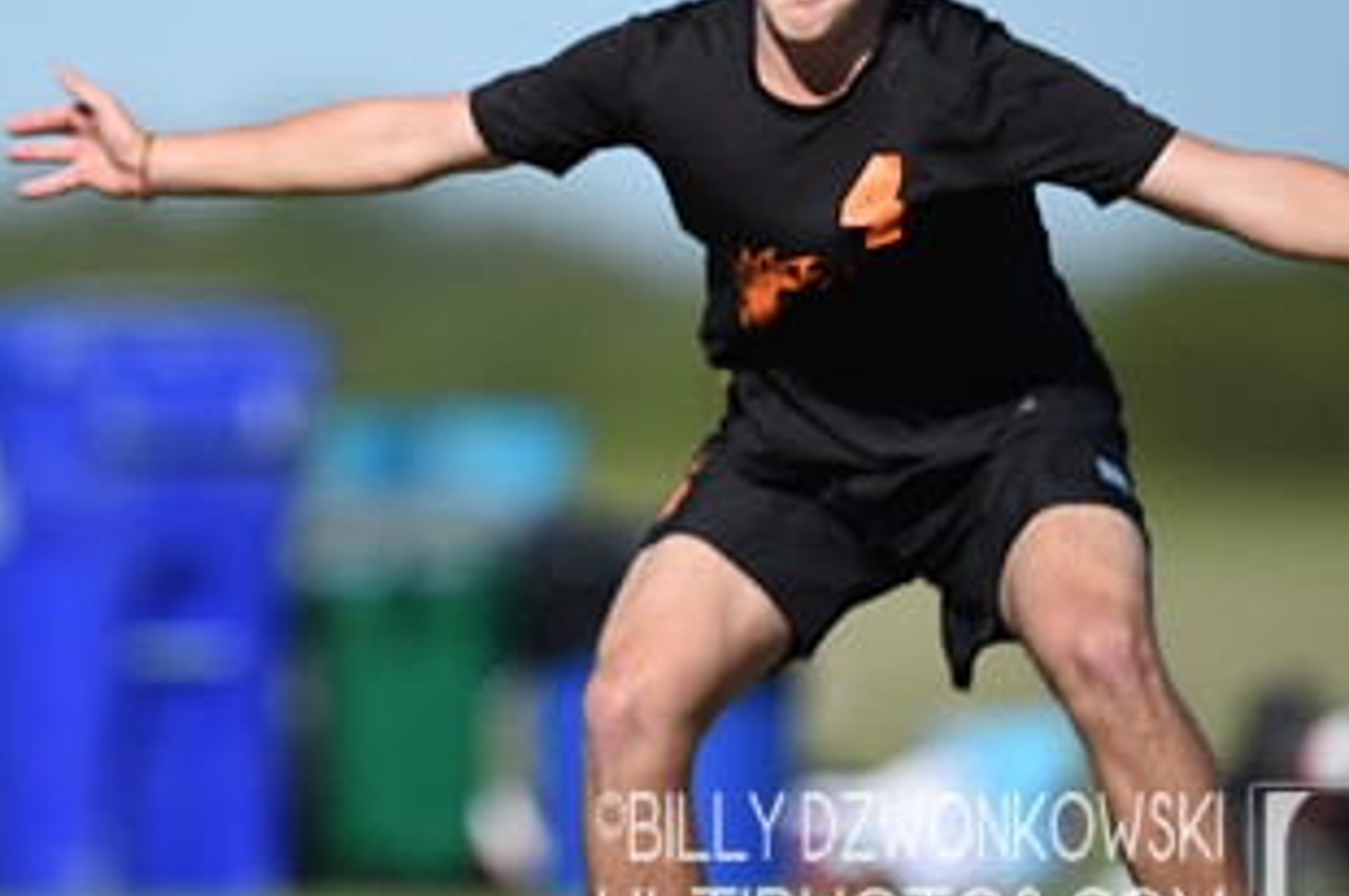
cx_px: 318
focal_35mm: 749
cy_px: 165
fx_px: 28037
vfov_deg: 1.8
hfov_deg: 2.8
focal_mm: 400
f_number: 2.8
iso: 200
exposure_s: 1/5000
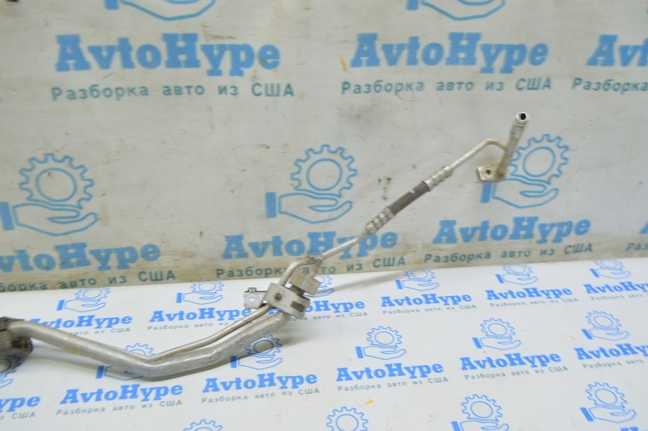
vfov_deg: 39.9
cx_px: 324
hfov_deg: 57.3
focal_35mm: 33
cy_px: 216
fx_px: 594
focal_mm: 22
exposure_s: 1/20
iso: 400
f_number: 5.6
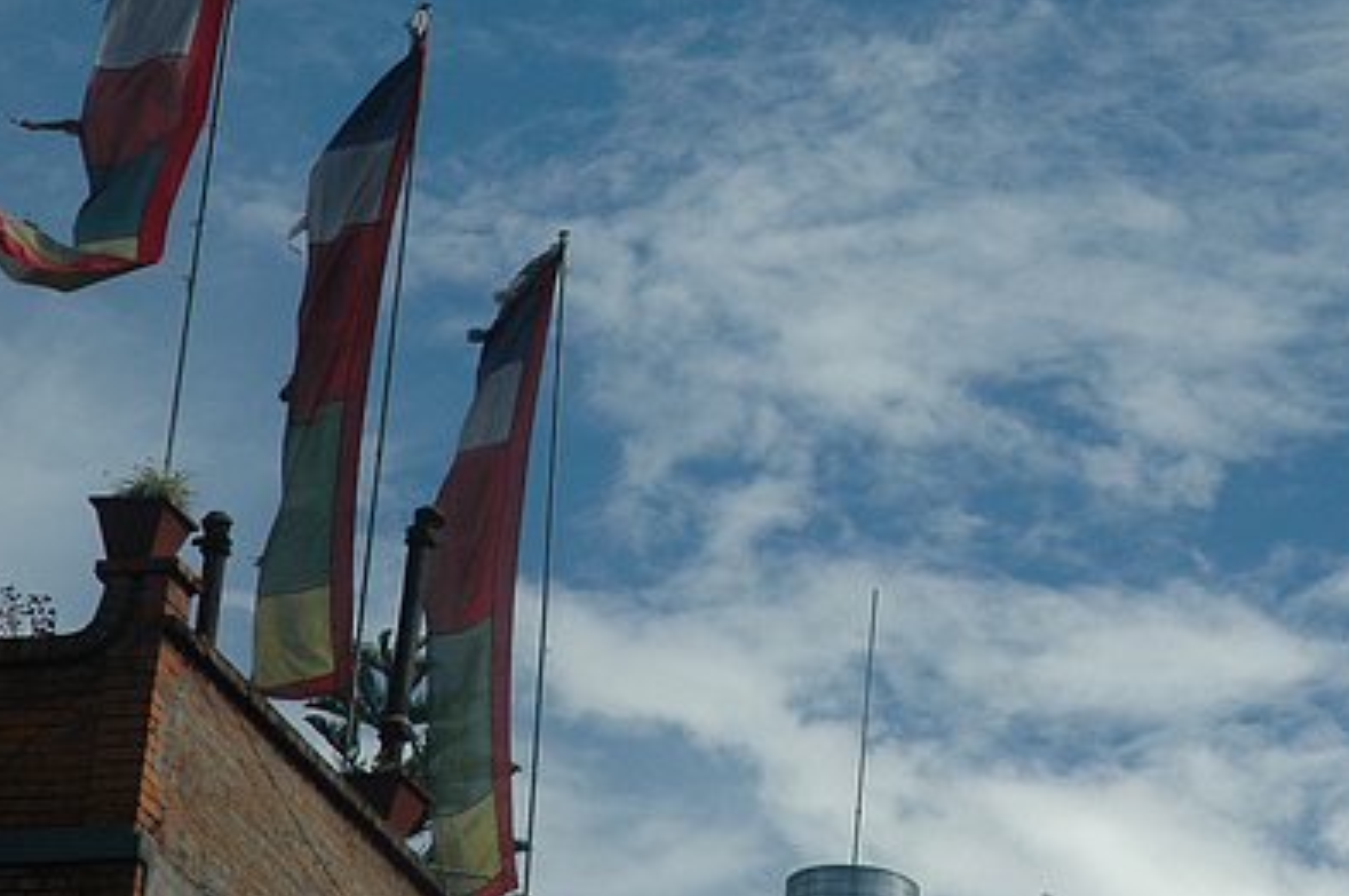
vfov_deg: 7.3
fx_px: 6999
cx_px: 1006
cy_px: 239
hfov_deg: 11.0
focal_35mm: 187
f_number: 16
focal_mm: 70
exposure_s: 1/250
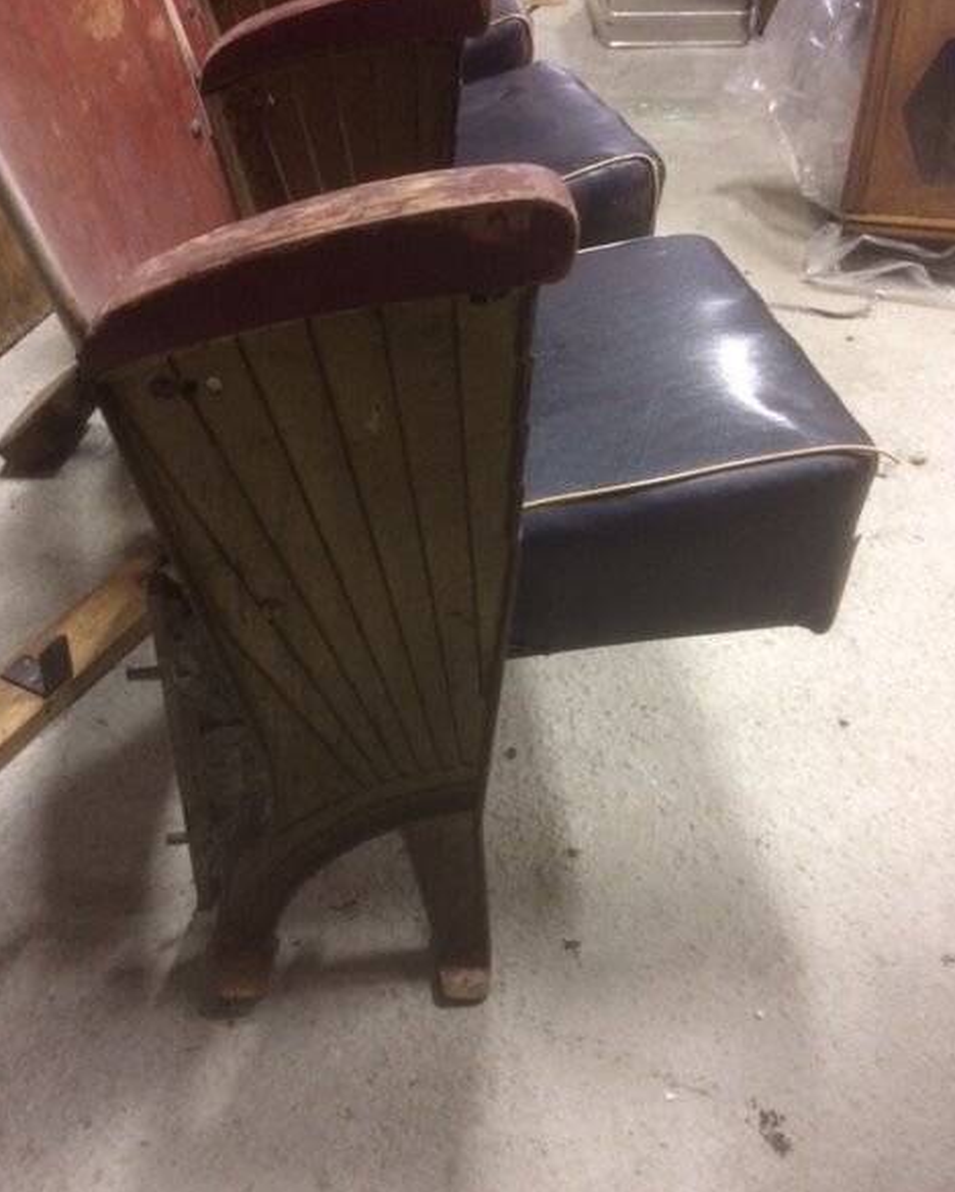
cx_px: 467
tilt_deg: -38.2
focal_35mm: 31
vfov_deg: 57.1
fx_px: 1094
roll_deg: +1.7
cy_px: 580
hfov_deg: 47.2
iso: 320
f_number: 2.2
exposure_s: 1/17
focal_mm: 4.15
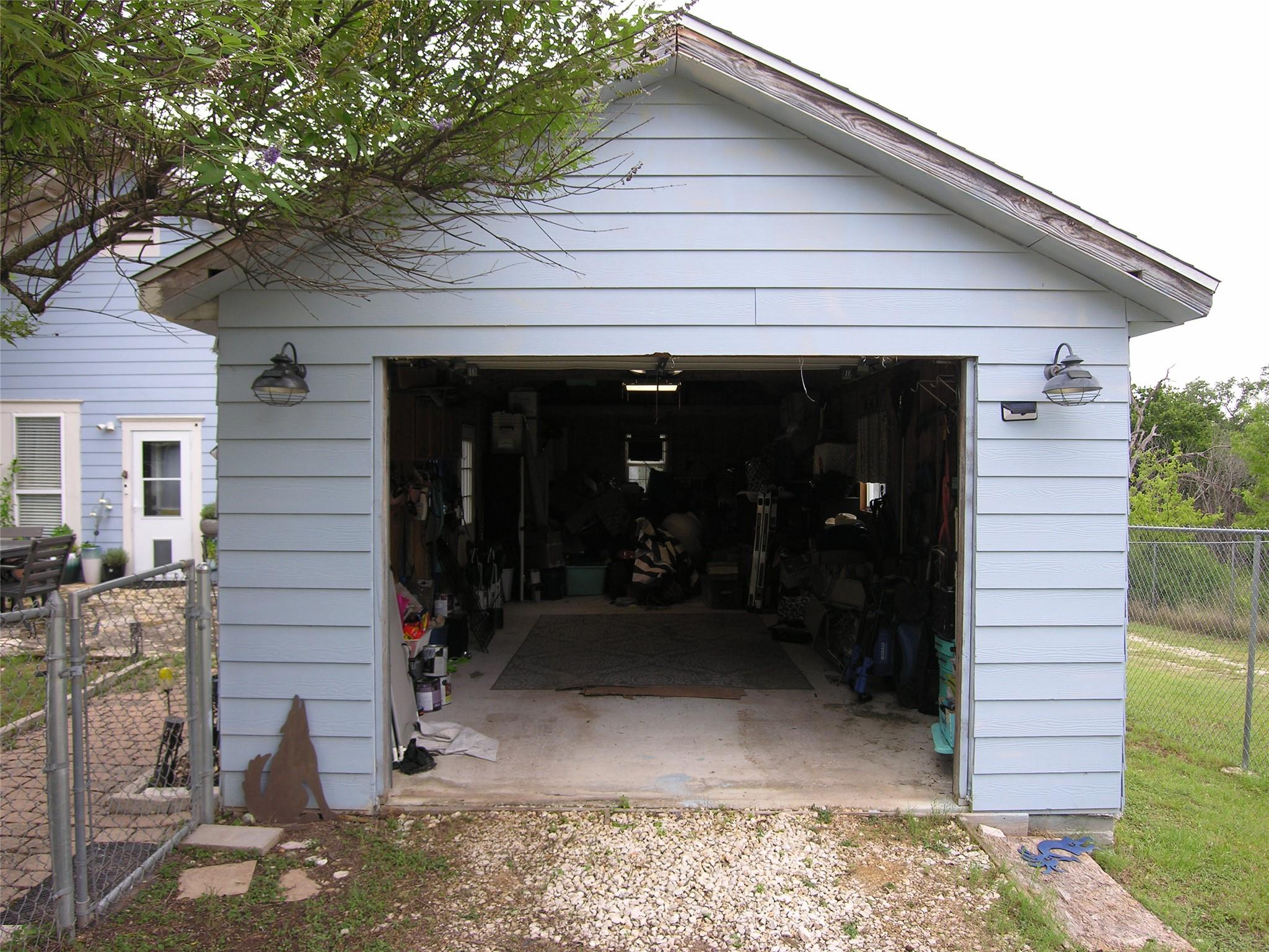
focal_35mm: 24
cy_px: 476
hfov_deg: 71.6
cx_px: 634
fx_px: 880
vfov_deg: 56.8
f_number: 3.2
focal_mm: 6.1
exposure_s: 1/79.5
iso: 50
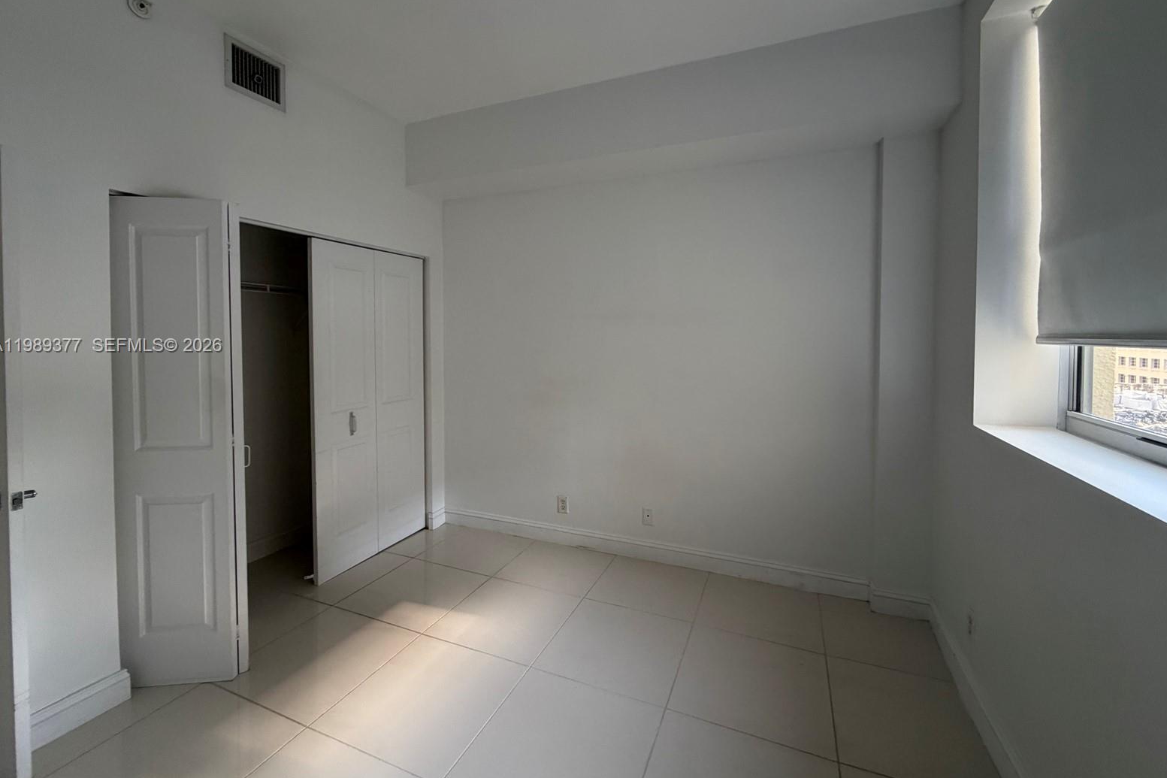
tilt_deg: -2.7
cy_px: 347
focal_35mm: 15
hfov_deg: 100.4
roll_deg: +0.9
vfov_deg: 77.1
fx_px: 486
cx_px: 589
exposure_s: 1/60
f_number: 2.2
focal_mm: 2.22
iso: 160
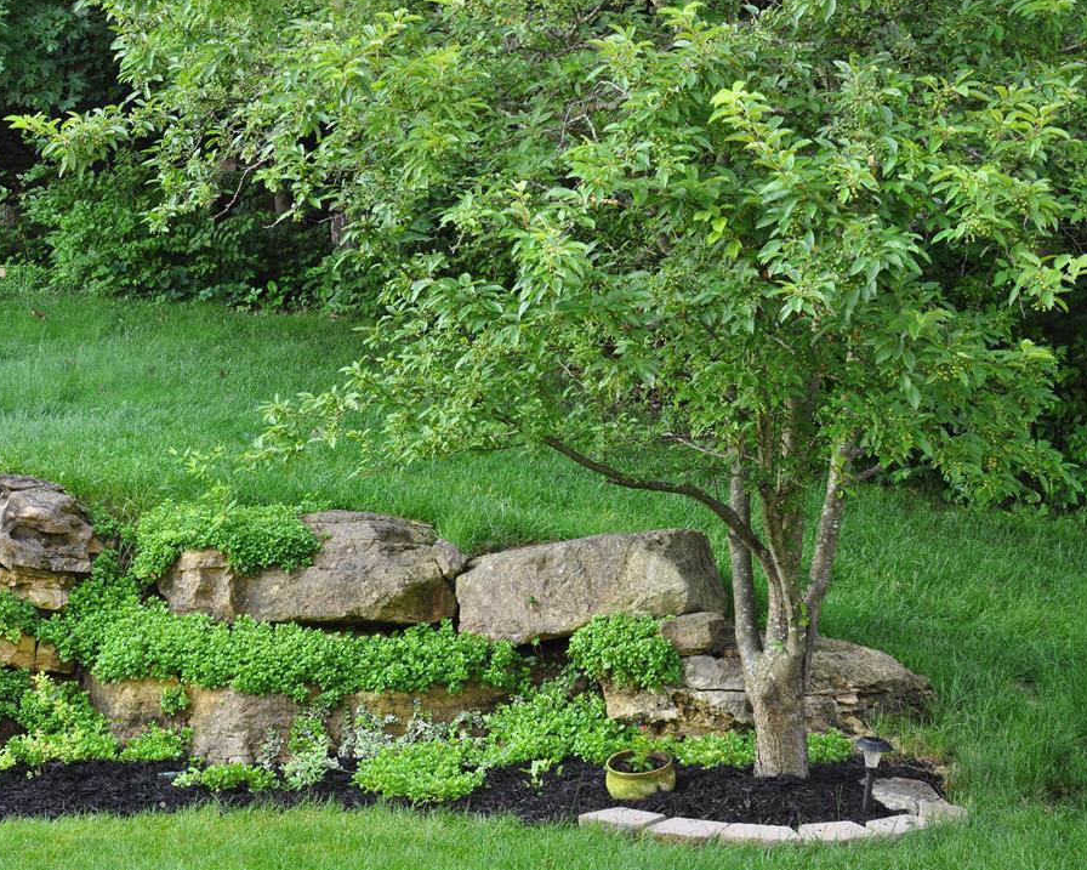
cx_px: 491
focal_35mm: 99
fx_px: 3185
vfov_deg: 15.6
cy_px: 433
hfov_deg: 19.4
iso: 400
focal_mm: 58
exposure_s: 1/40
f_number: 7.1
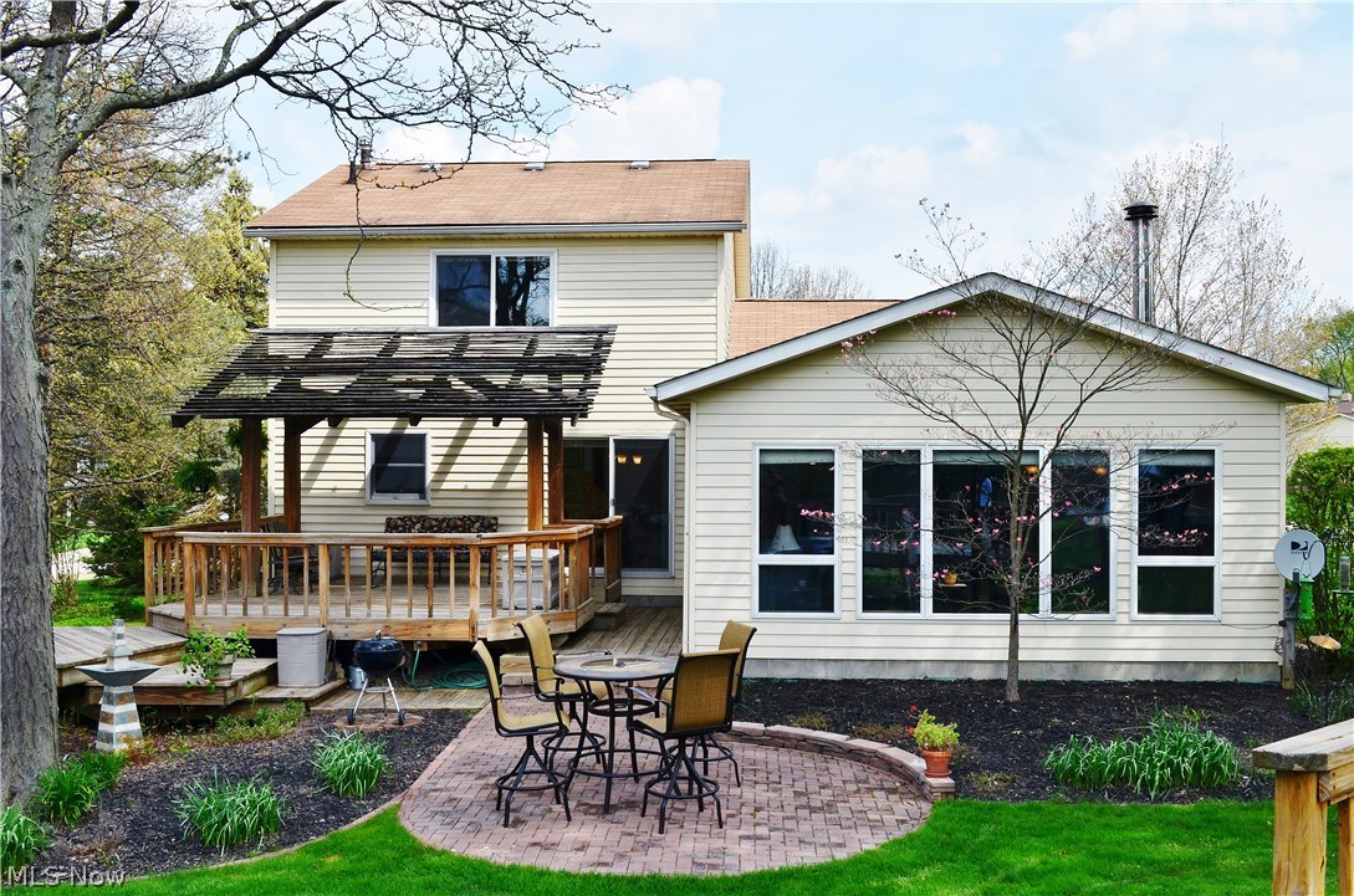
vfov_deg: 36.7
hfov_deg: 53.2
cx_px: 677
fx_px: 1351
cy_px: 448
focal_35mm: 36
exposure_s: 1/125
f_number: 11
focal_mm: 24
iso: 125
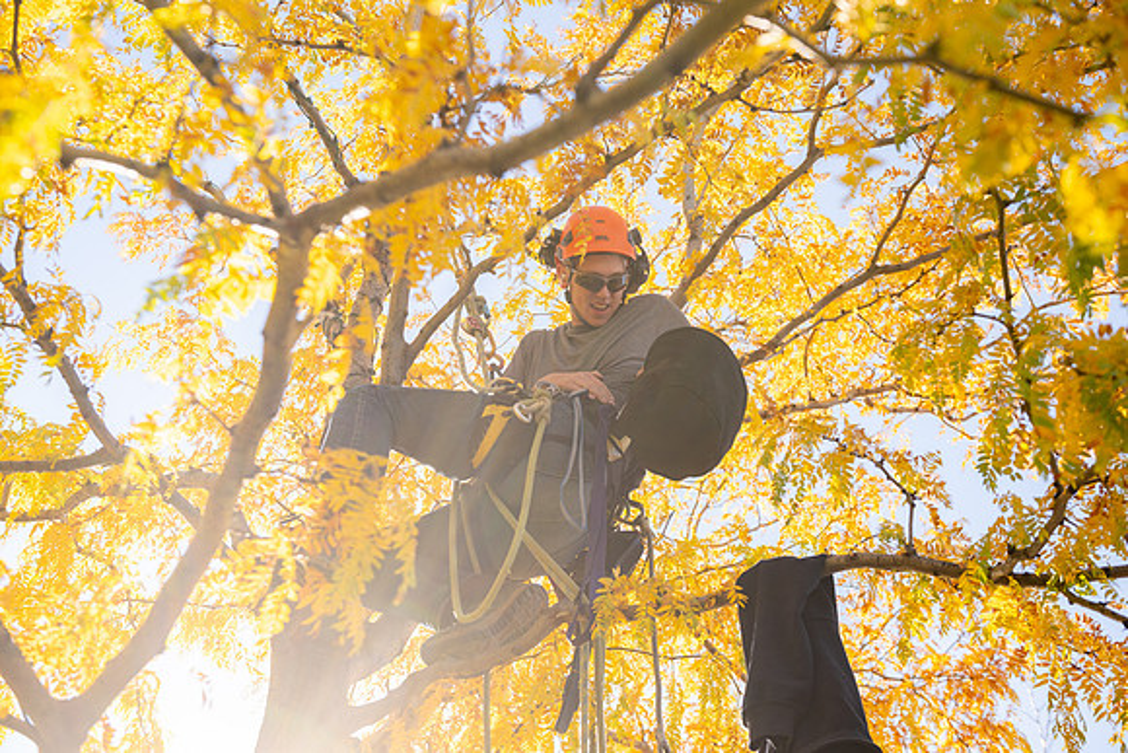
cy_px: 376
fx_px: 1254
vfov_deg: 33.4
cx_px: 564
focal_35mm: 40
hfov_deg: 48.4
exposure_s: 1/200
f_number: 4.5
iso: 100
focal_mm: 40
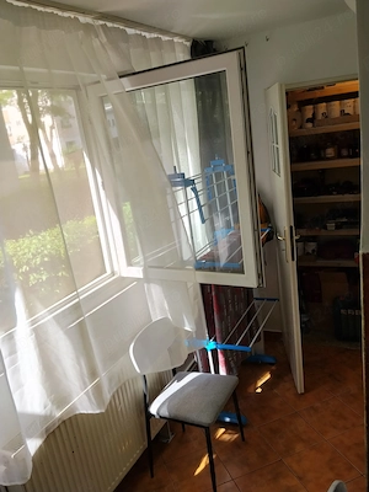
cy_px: 246
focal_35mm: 29
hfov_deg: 48.2
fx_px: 412
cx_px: 184
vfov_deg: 61.7
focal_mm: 4.22
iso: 50
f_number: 1.8
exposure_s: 1/140
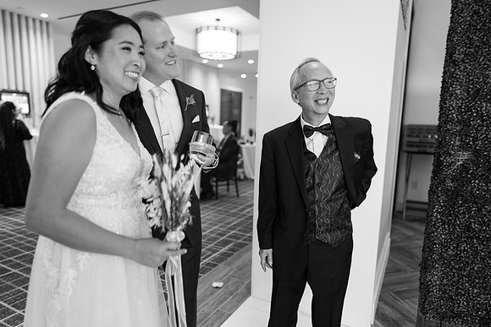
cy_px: 164
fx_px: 327
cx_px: 246
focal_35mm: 24
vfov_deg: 53.2
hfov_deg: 73.7
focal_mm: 24
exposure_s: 1/30
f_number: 1.4
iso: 200
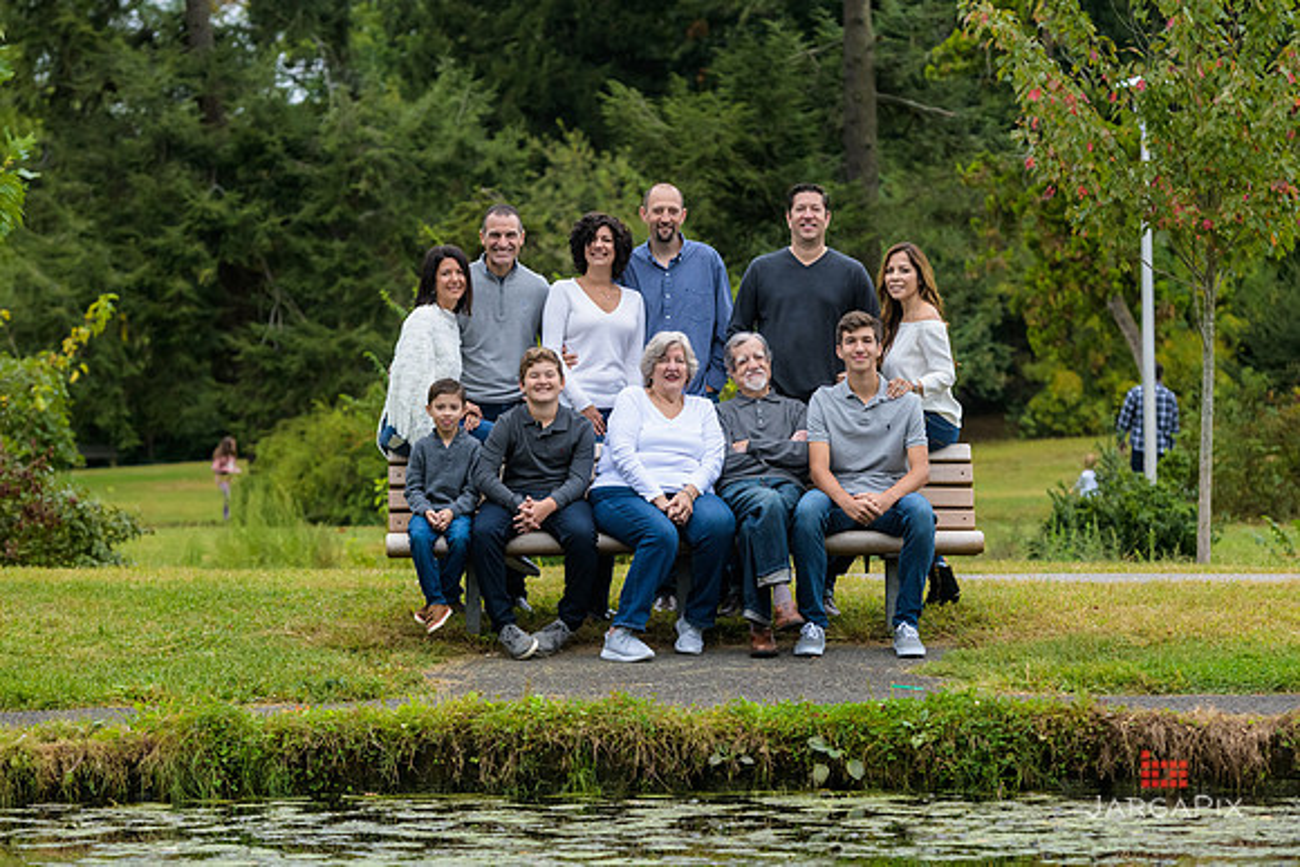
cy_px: 418
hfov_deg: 15.9
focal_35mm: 128
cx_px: 663
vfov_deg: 10.7
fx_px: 4641
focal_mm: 116
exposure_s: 1/500
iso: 800
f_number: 5
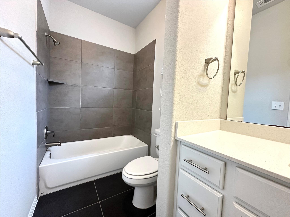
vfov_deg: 85.7
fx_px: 117
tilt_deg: -2.3
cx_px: 145
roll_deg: -2.5
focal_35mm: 14
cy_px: 108
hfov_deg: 102.1
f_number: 2.2
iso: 400
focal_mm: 2.22
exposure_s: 1/60
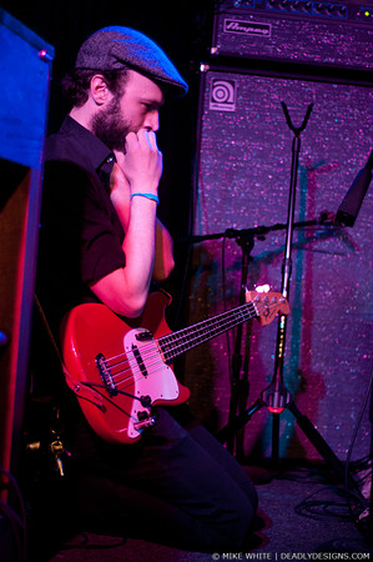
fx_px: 1168
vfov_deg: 27.0
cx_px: 186
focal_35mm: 75
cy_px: 281
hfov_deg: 18.1
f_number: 1.8
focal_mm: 50
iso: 1000
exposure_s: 1/50
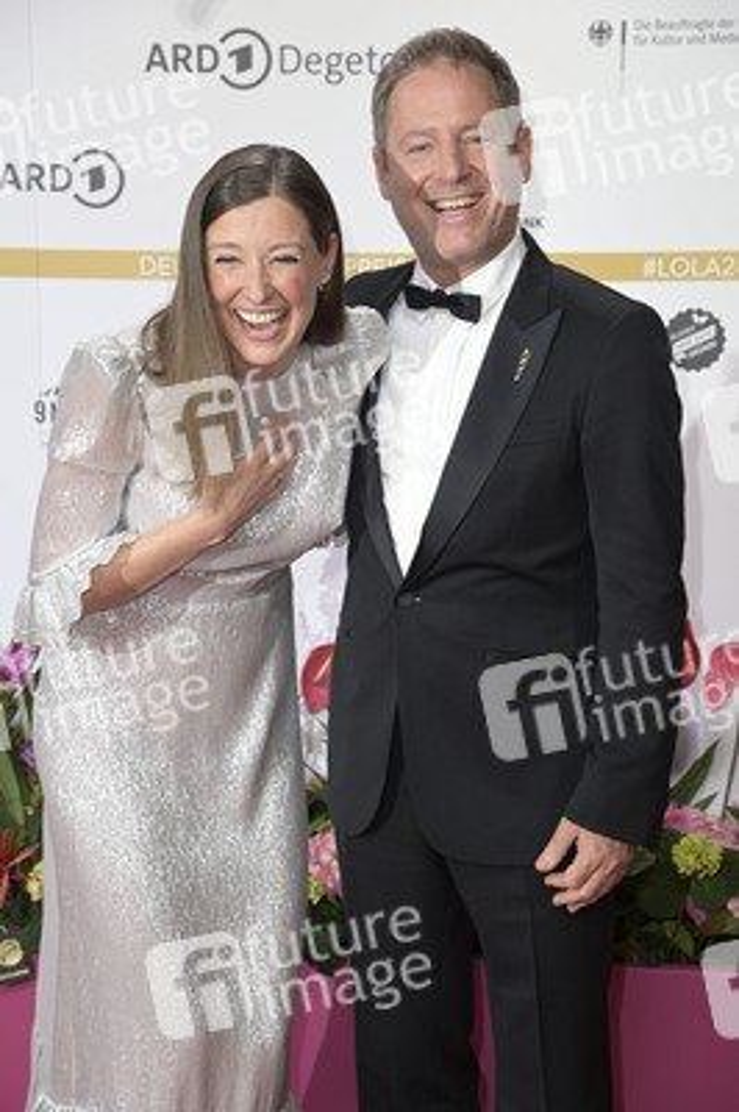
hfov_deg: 16.0
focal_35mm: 85
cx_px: 370
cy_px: 556
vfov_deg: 23.9
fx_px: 2622
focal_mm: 85
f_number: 5.6
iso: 640
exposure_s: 1/250
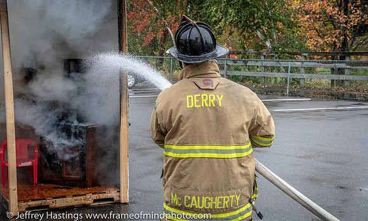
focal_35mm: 66
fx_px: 654
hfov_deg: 31.4
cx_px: 182
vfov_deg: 19.2
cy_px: 107
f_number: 8
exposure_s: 1/1000
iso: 1600
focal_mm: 42
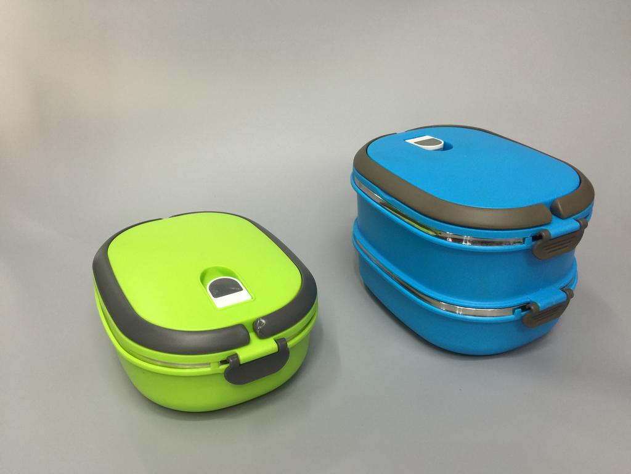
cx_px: 316
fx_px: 529
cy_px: 237
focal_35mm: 29
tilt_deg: -28.0
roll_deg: +0.5
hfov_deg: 61.7
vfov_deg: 48.2
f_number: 2.2
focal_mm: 4.15
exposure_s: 1/17
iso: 50
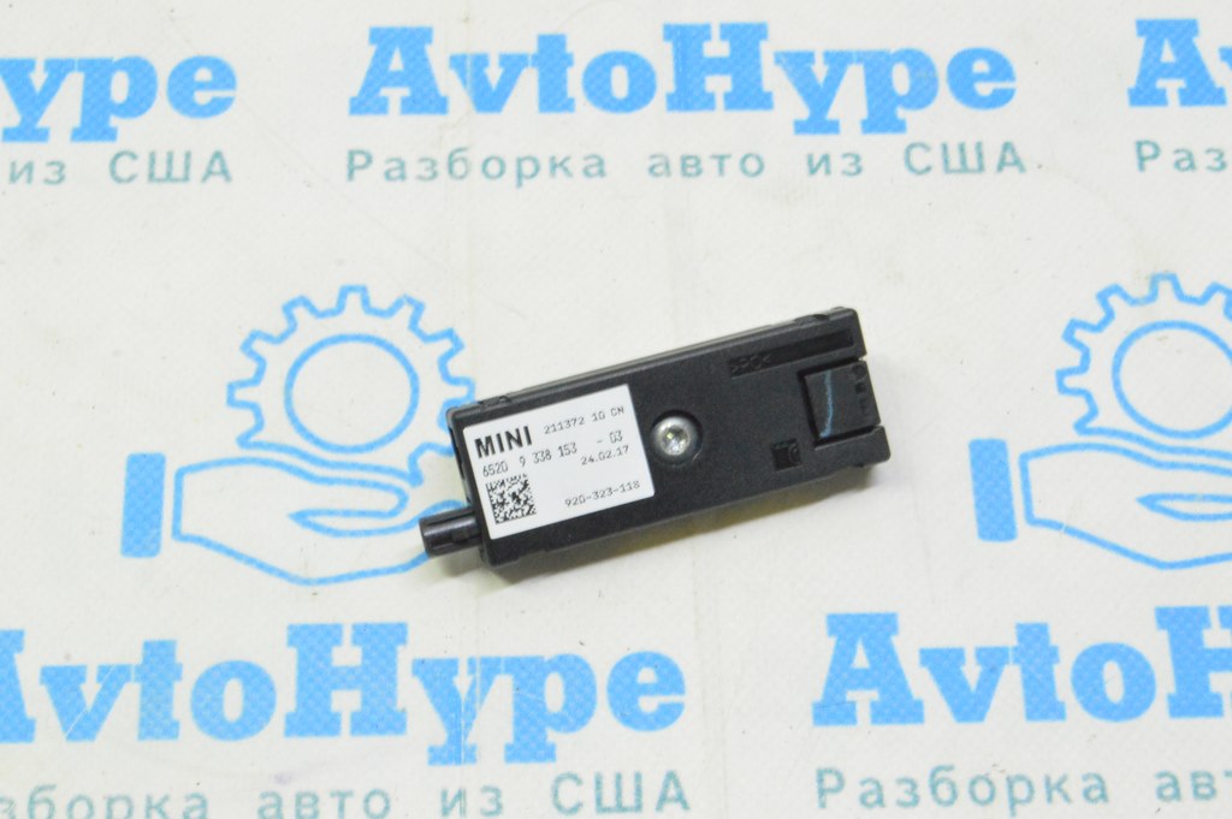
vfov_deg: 18.2
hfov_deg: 27.0
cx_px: 616
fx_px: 2565
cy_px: 410
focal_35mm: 75
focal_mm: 50
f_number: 20
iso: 6400
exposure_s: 1/20
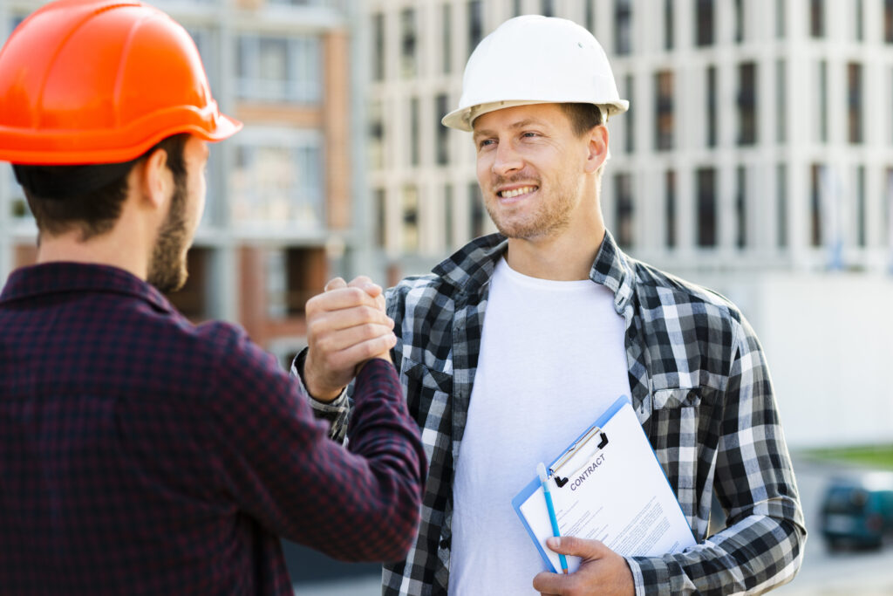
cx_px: 446
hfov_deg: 23.9
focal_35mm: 85
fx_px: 2109
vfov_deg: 16.1
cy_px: 298
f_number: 3.5
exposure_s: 1/320
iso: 250
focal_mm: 85
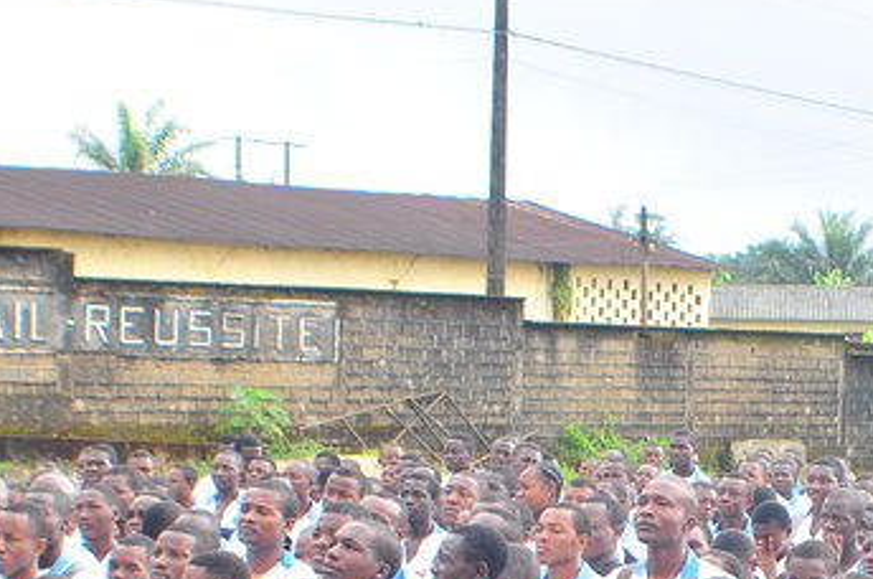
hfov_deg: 13.1
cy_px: 627
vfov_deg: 8.7
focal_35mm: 156
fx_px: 3788
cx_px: 721
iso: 200
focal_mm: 35
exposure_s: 1/125
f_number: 5
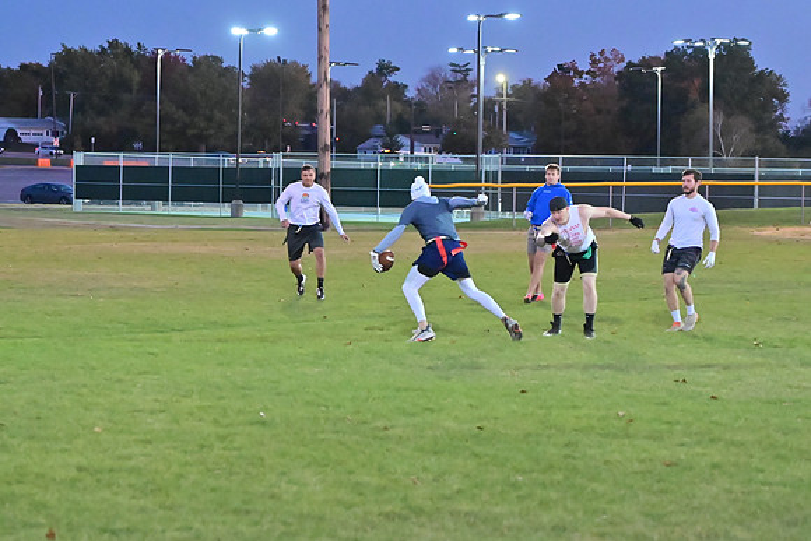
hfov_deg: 19.5
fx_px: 2366
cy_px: 270
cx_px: 406
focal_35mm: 105
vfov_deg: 13.0
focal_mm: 70
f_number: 4
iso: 6400
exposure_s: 1/500
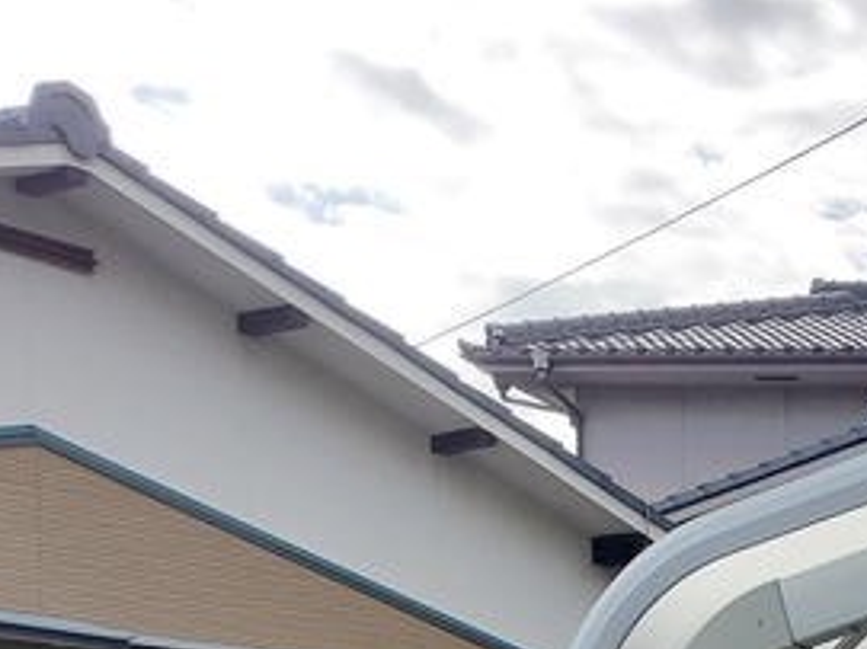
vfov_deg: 15.4
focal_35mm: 85
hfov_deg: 19.9
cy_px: 1097
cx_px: 1296
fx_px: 2128
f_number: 1.8
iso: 25
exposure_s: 1/502
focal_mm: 5.23
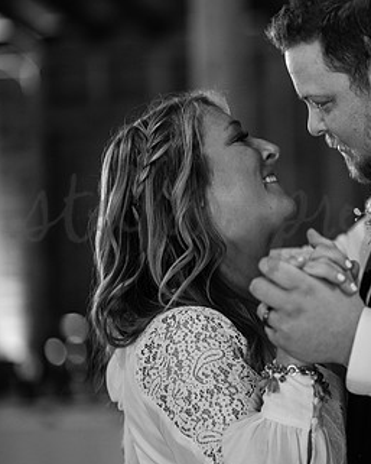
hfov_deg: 10.5
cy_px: 210
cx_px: 400
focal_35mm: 146
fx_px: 2003
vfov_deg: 13.2
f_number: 1.6
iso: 800
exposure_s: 1/200
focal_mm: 85
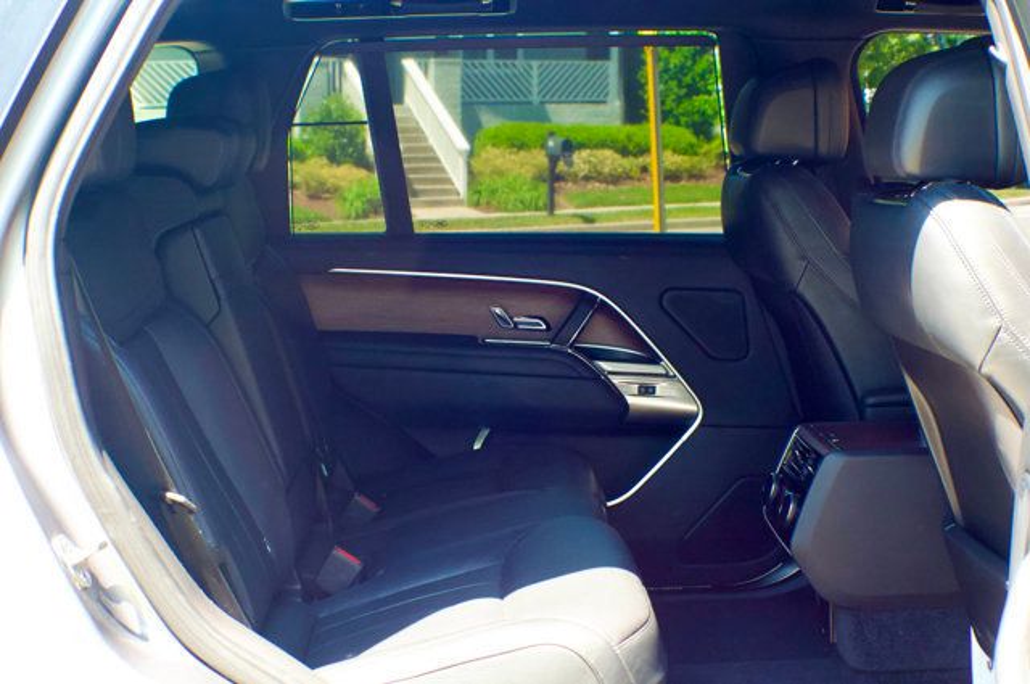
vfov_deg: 18.1
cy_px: 342
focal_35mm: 75
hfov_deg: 27.0
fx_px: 2143
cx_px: 515
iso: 2000
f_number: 7.1
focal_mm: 50
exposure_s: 1/200
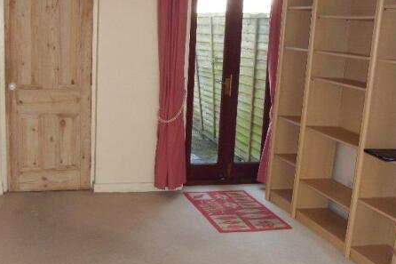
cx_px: 141
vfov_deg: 25.5
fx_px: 583
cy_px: 150
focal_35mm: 53
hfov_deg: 37.2
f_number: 3.5
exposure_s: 1/45
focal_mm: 6.6
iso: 160
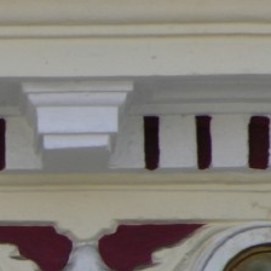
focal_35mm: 1131
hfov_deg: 1.5
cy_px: 249
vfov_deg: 1.5
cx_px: -125
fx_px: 10018
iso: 50
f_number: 4.7
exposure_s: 1/197
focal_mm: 71.2
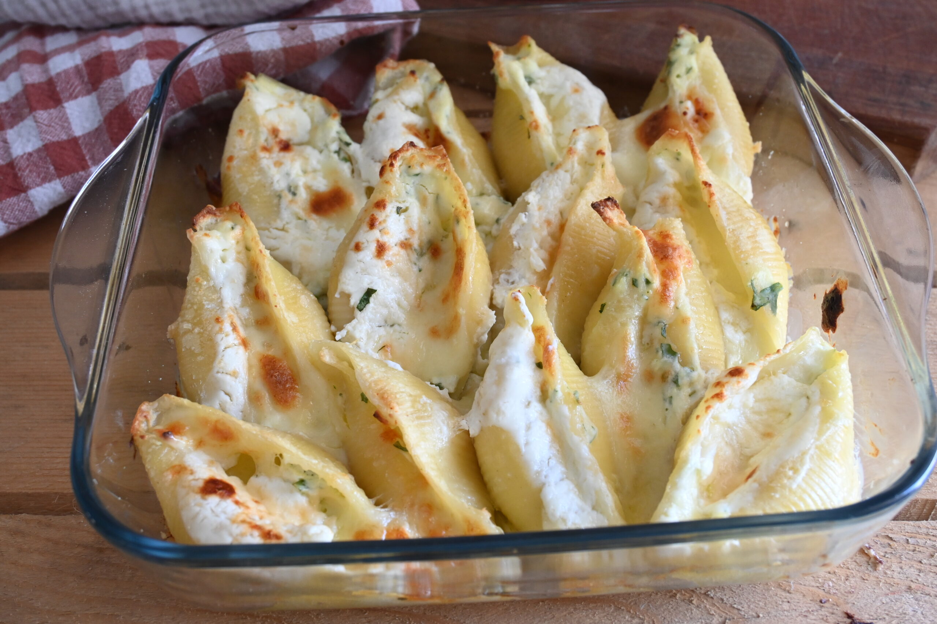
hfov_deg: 47.4
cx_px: 468
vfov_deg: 32.6
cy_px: 312
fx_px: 1067
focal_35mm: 41
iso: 640
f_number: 5.6
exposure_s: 1/50
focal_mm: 27.5
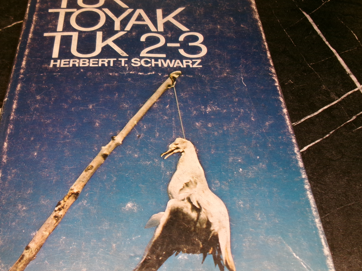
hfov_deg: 44.2
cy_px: 156
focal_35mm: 42
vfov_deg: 34.3
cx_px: 124
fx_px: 439
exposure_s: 1/34
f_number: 3.9
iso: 160
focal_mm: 5.1
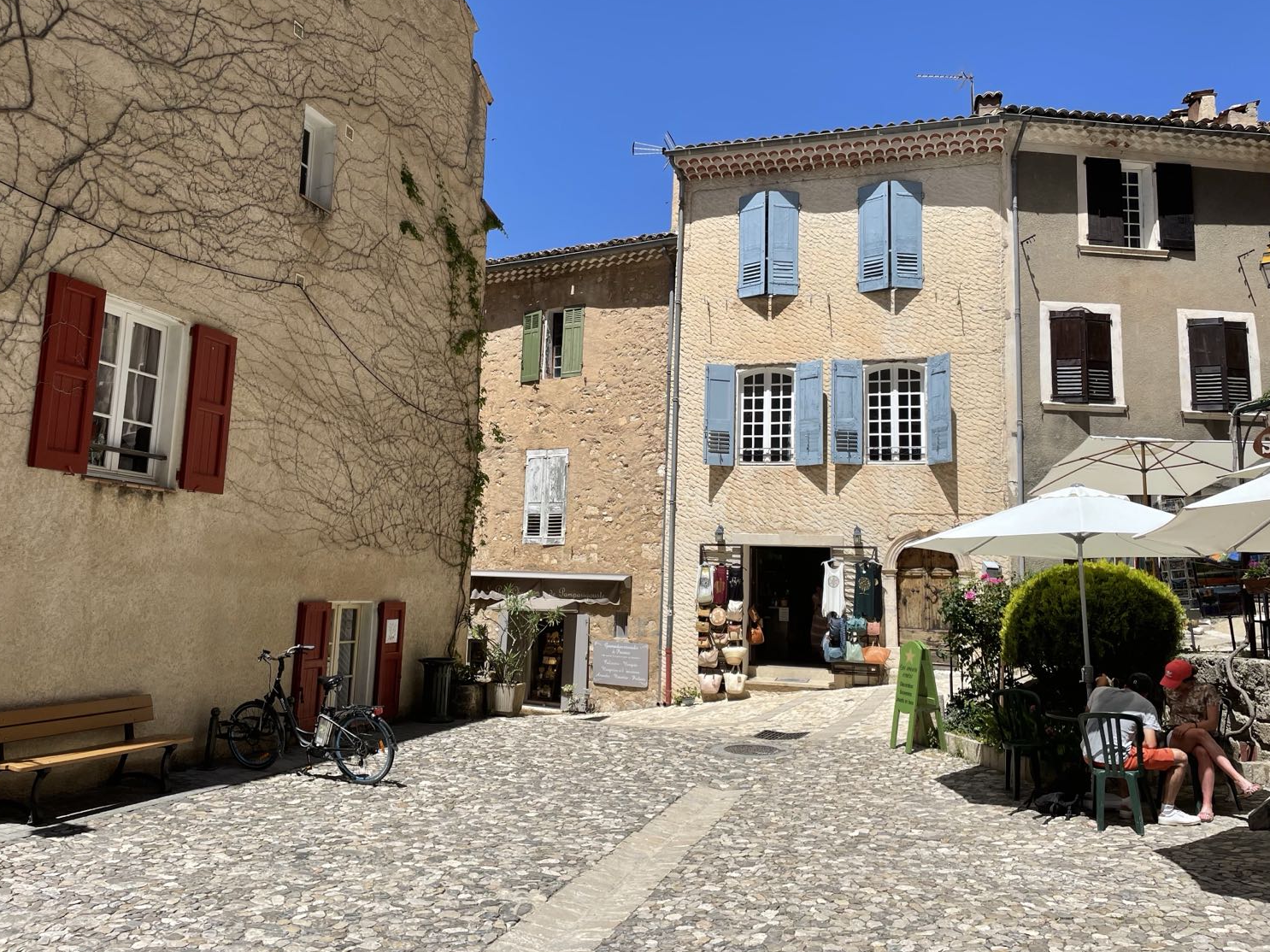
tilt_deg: +7.8
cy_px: 459
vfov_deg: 49.7
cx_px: 634
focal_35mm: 28
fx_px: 1027
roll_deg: -1.0
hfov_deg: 63.5
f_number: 1.6
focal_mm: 4.2
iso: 32
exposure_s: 1/4464
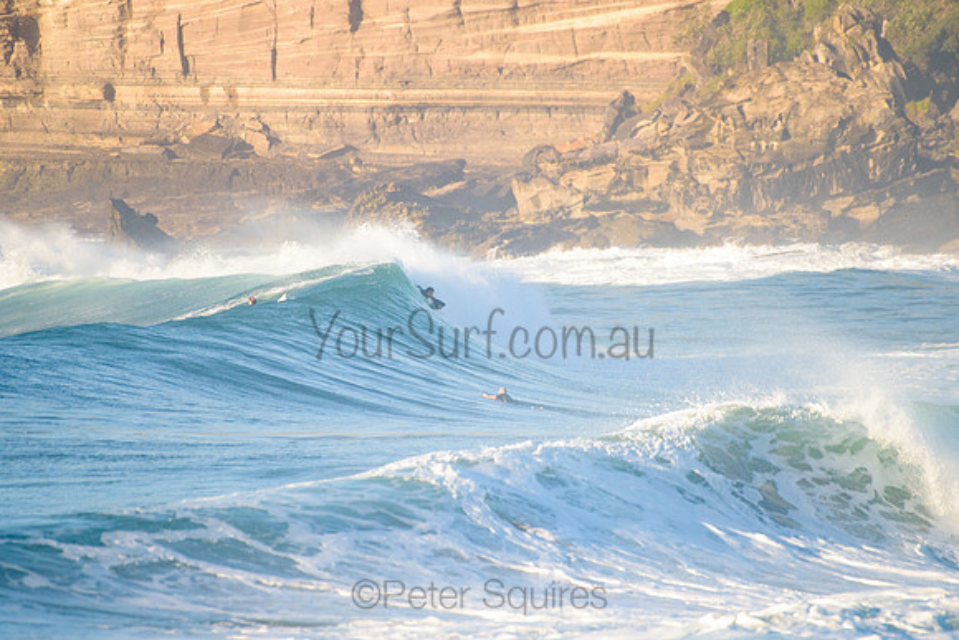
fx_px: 16328
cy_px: 314
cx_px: 488
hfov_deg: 3.4
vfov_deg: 2.2
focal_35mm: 613
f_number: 5.6
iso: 320
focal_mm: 500
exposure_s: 1/1600
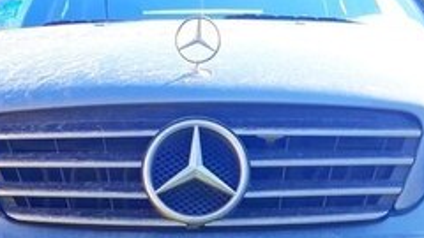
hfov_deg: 26.2
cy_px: 279
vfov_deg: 14.5
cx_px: 194
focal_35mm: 81
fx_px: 911
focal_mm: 3.6
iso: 40
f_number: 1.9
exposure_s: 1/297
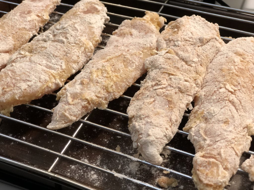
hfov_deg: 33.8
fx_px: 418
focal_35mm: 57
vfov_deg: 25.7
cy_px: 95
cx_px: 127
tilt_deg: -43.6
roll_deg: +0.9
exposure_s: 1/59
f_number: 2.8
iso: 200
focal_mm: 6.6
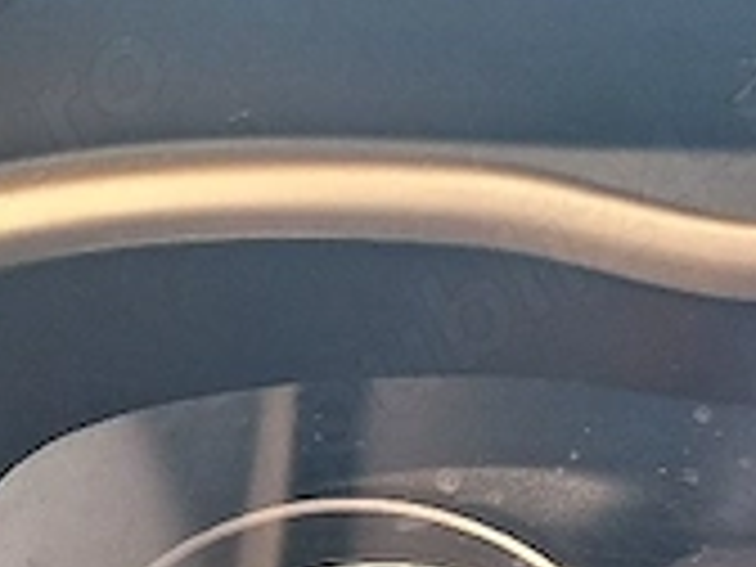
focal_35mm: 82
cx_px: 752
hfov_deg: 22.9
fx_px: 1791
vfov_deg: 15.7
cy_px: 972
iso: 64
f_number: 1.8
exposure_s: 1/50
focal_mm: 5.54
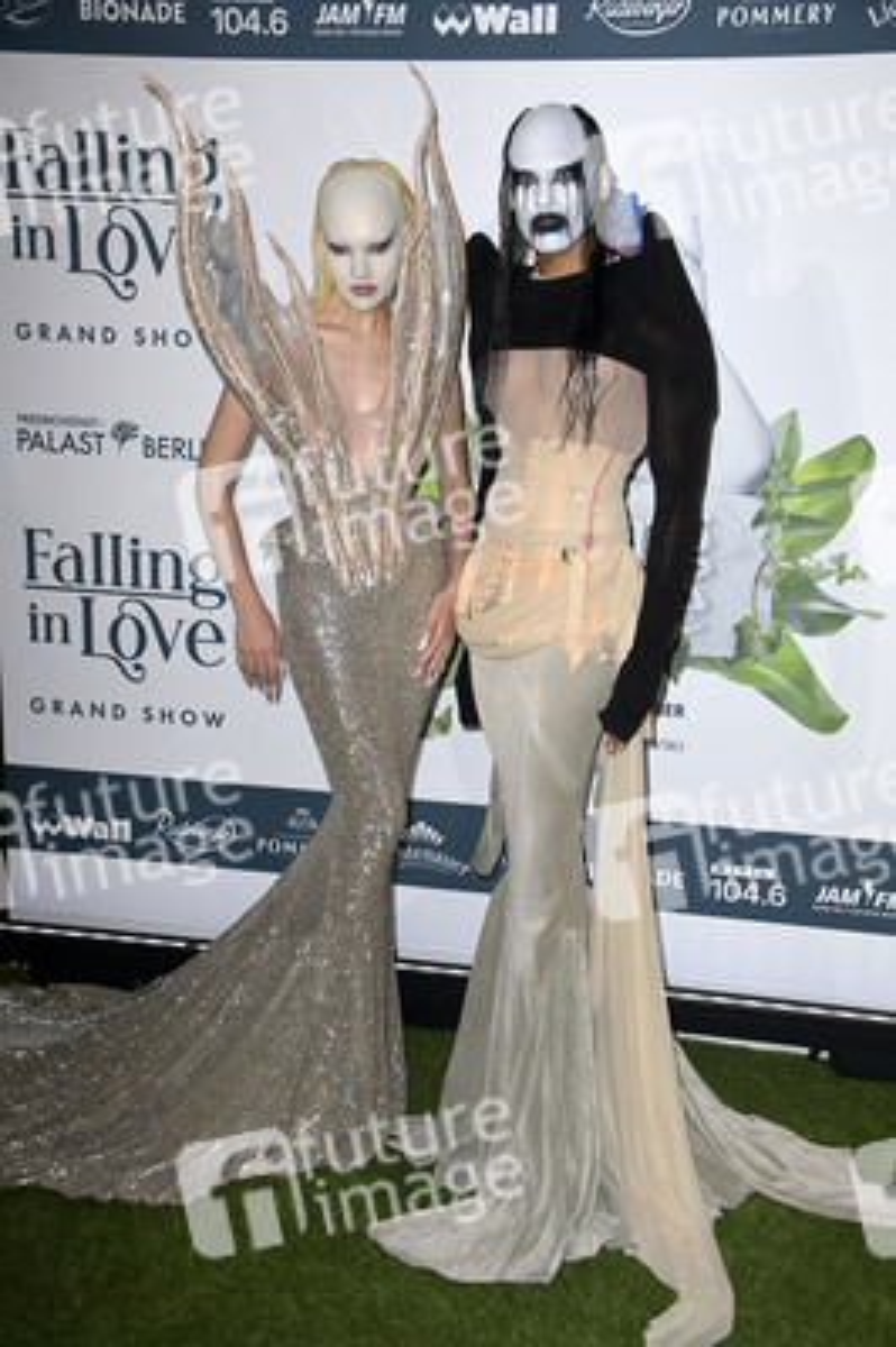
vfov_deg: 41.1
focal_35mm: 48
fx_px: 1795
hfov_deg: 28.0
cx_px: 448
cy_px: 674
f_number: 5.6
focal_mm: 48
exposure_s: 1/250
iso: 640
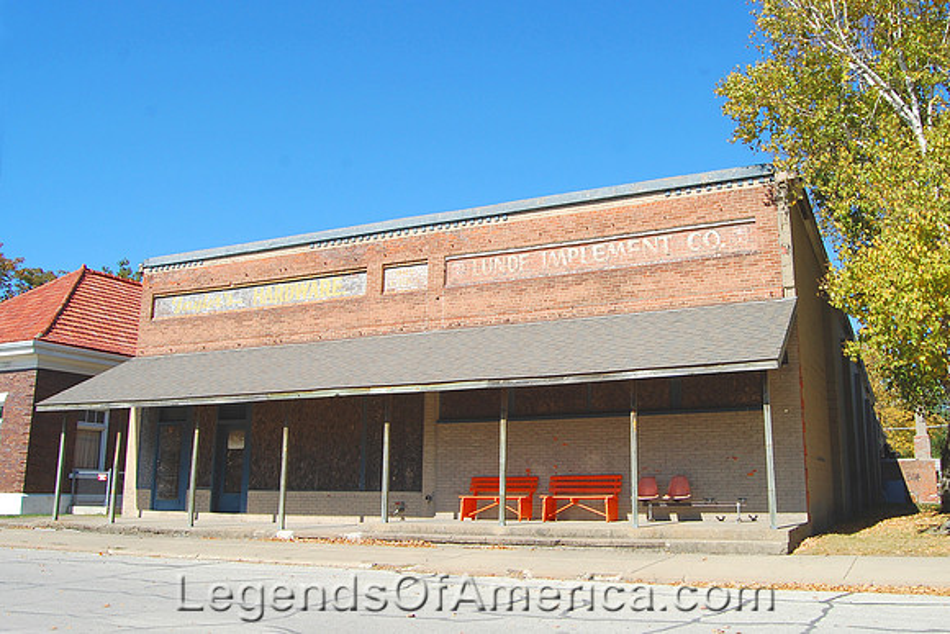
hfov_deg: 67.4
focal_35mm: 27
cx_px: 475
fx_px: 713
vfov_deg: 48.0
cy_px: 317
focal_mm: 18
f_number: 9
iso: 200
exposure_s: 1/320
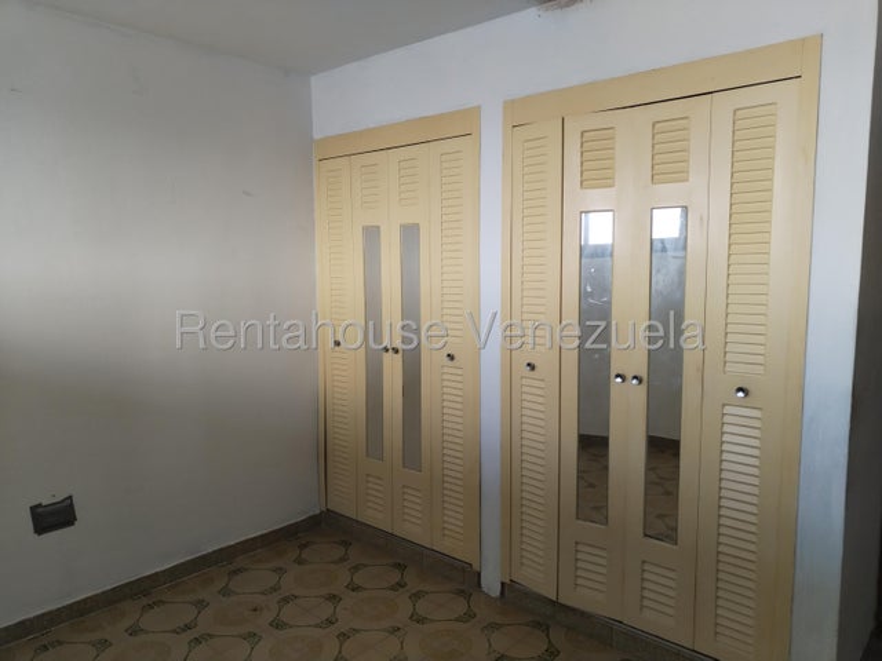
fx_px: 739
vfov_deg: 48.2
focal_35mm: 29
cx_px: 441
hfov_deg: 61.7
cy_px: 330
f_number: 1.8
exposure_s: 1/50
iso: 248
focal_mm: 4.75
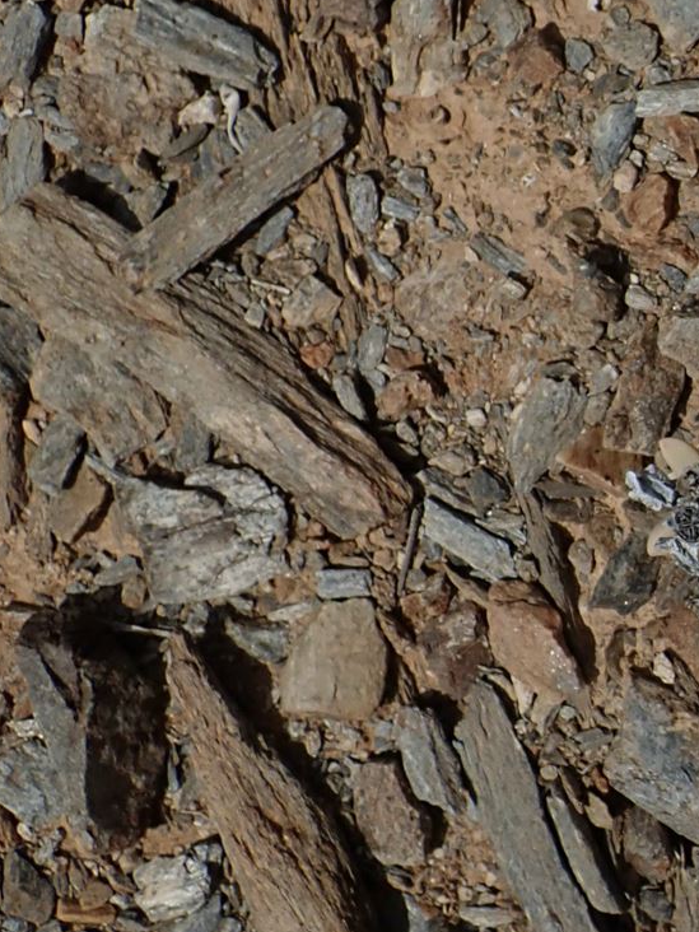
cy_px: 337
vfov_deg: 23.8
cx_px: 1124
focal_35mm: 82
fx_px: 2208
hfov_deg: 16.1
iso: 100
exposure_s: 1/500
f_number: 9
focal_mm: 5.5
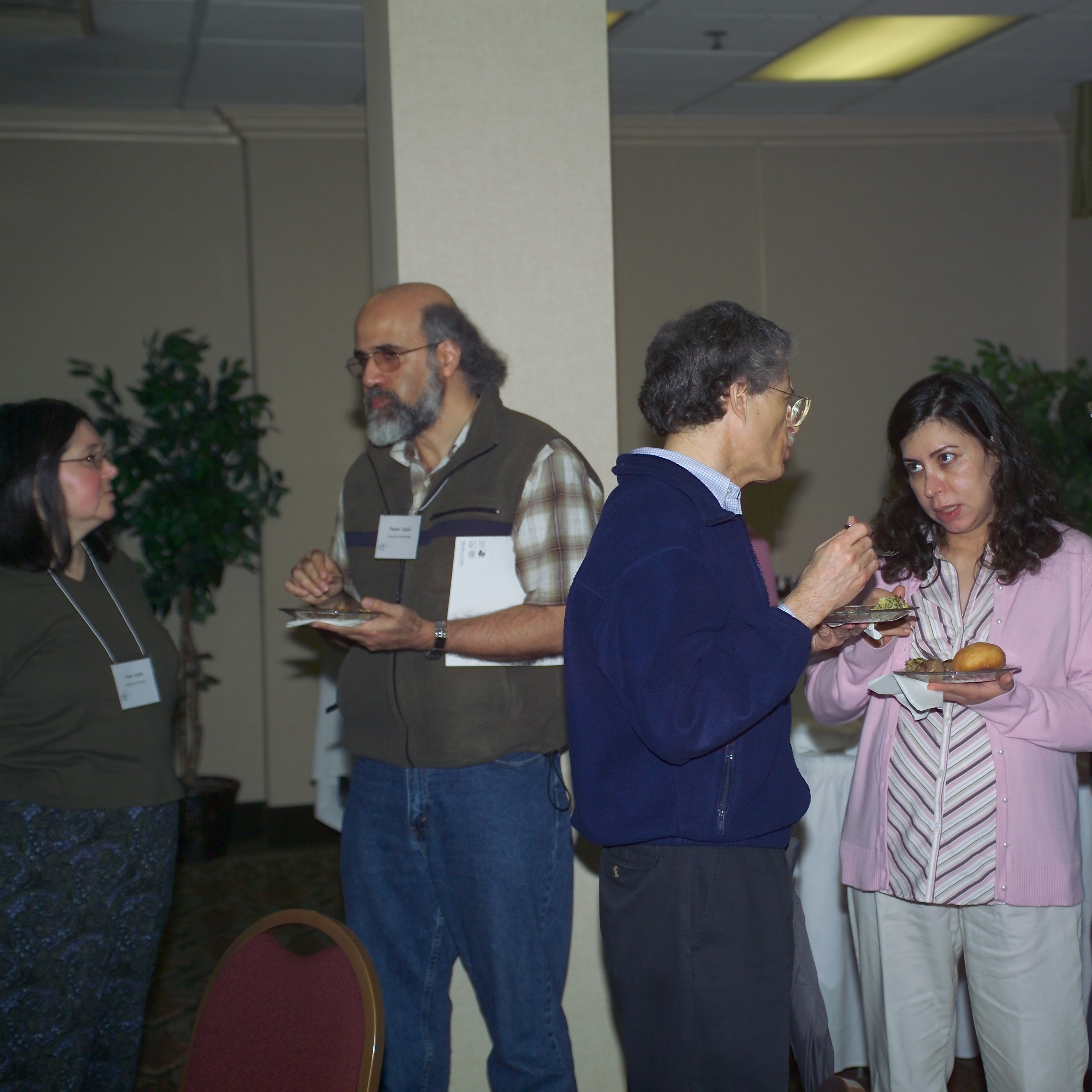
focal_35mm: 62
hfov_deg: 27.7
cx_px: 639
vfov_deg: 27.7
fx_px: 2213
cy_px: 544
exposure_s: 1/60
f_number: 4
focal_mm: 48
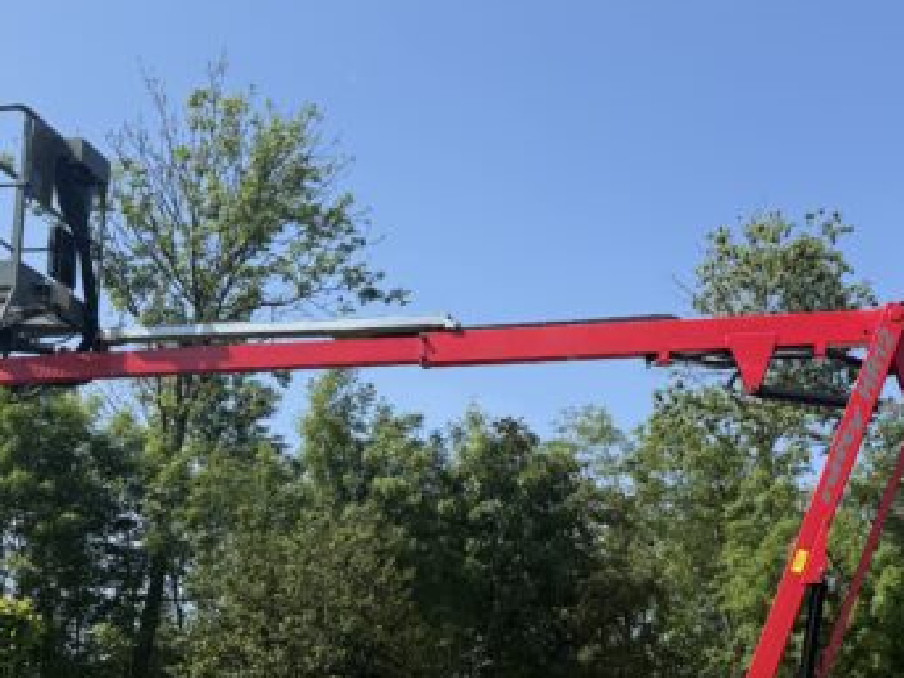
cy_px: 579
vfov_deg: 28.8
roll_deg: +0.3
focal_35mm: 49
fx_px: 1279
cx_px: 625
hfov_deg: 38.3
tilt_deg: +8.0
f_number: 1.78
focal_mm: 6.76
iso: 80
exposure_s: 1/3425
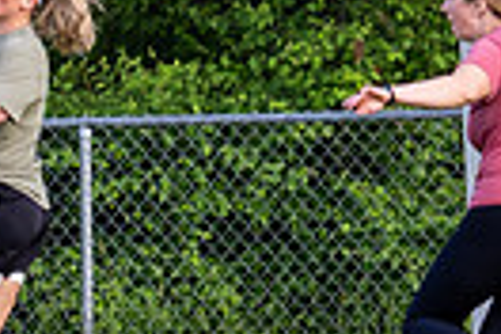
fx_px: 22432
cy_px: 459
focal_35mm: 1612
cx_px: -42
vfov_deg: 0.9
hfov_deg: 1.3
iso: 500
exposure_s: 1/1000
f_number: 2.8
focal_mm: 150
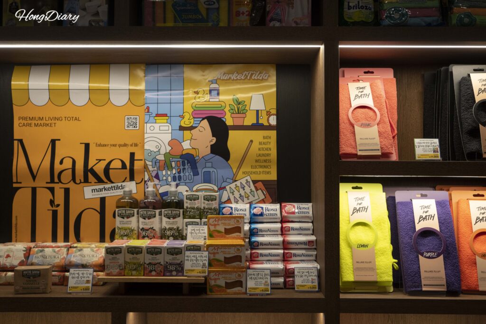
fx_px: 432
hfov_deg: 58.7
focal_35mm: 32
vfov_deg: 41.1
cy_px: 162
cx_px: 243
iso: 1250
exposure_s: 1/160
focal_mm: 32
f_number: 4.5
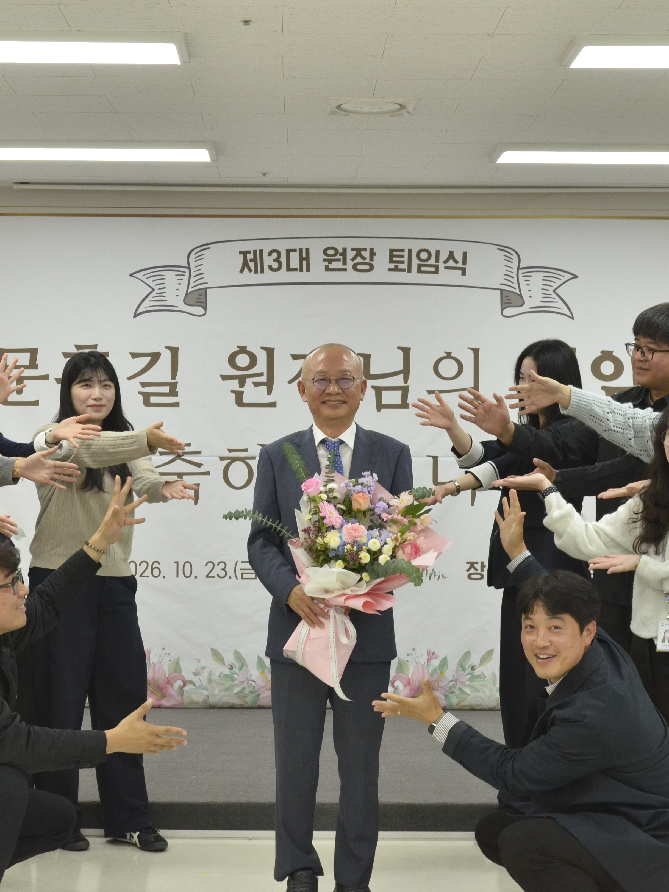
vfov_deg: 28.7
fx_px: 1745
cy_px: 448
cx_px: 302
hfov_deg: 21.7
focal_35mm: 68
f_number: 5.6
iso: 1250
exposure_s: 1/125
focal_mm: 31
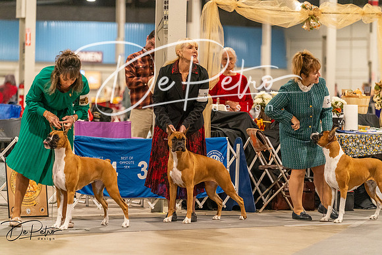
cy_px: 128
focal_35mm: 161
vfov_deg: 8.5
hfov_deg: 12.8
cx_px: 191
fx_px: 1709
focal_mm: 161
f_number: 3.5
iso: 6400
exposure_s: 1/250
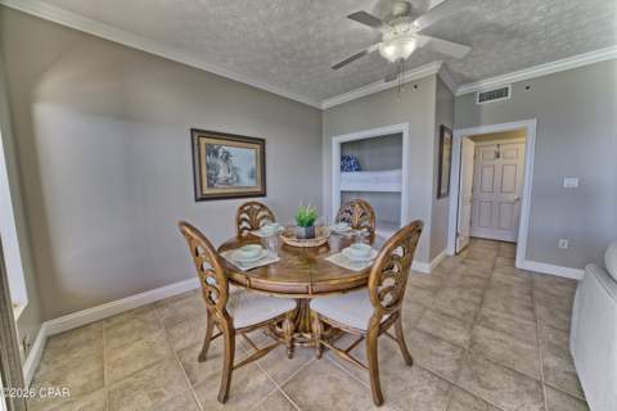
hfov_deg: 112.6
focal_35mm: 12
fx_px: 206
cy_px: 206
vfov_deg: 90.0
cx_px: 308
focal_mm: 12
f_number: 13
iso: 800
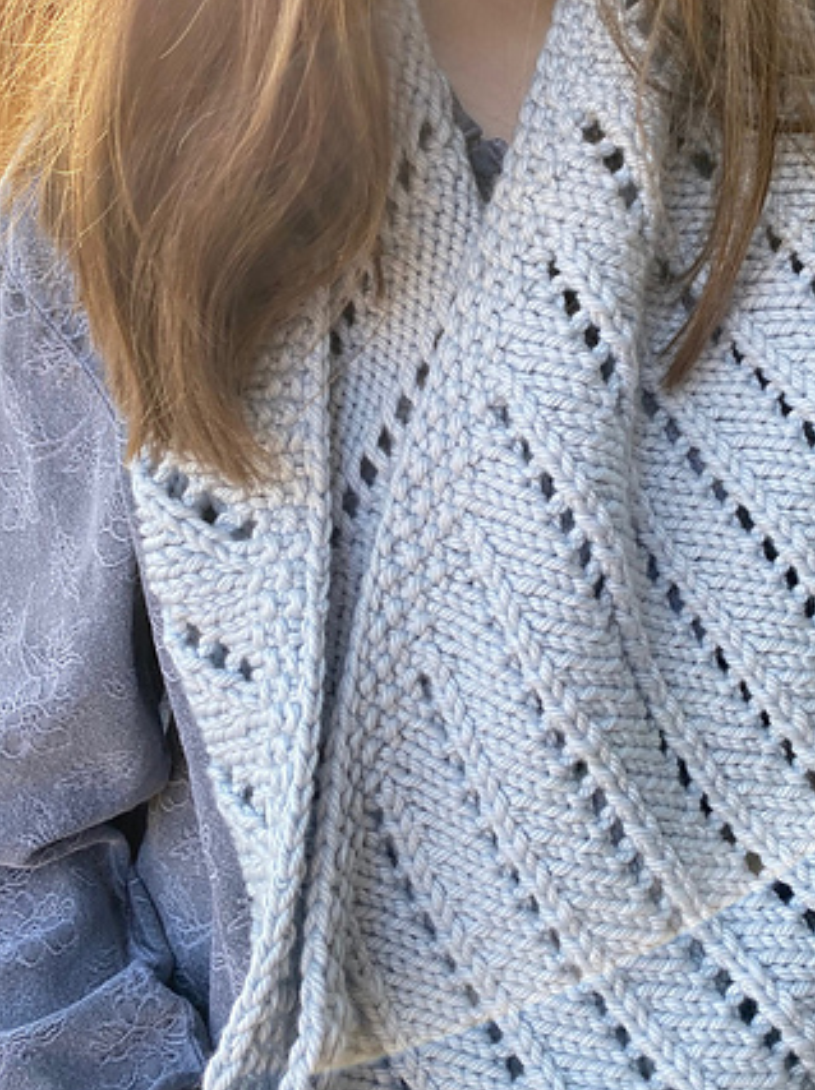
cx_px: 475
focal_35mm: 39
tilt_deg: -13.1
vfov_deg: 47.8
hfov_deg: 36.6
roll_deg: -0.1
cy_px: 472
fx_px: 1227
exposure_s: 1/122
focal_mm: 4.25
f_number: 1.8
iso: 40
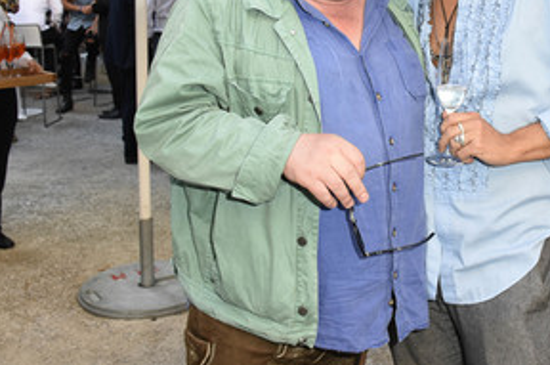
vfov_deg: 28.1
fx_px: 717
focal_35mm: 47
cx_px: 391
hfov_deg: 41.1
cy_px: 84
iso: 800
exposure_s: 1/160
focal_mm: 20
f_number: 6.3
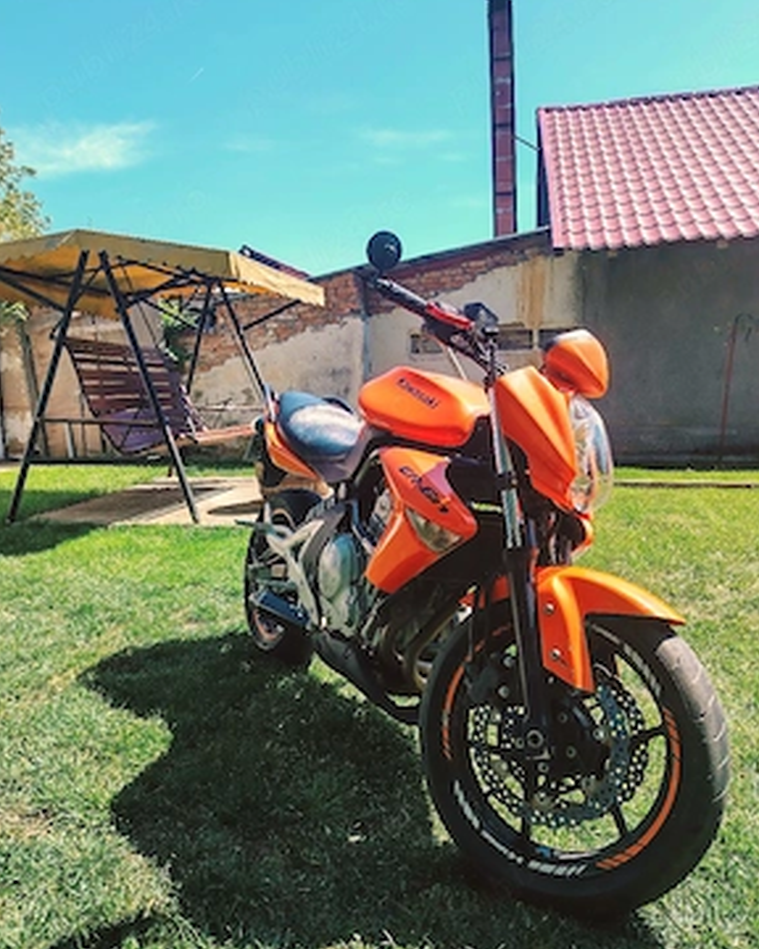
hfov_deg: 54.9
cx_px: 380
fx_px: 730
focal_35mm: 26
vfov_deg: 66.0
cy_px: 488
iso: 100
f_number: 1.75
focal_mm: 5.25
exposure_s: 1/588
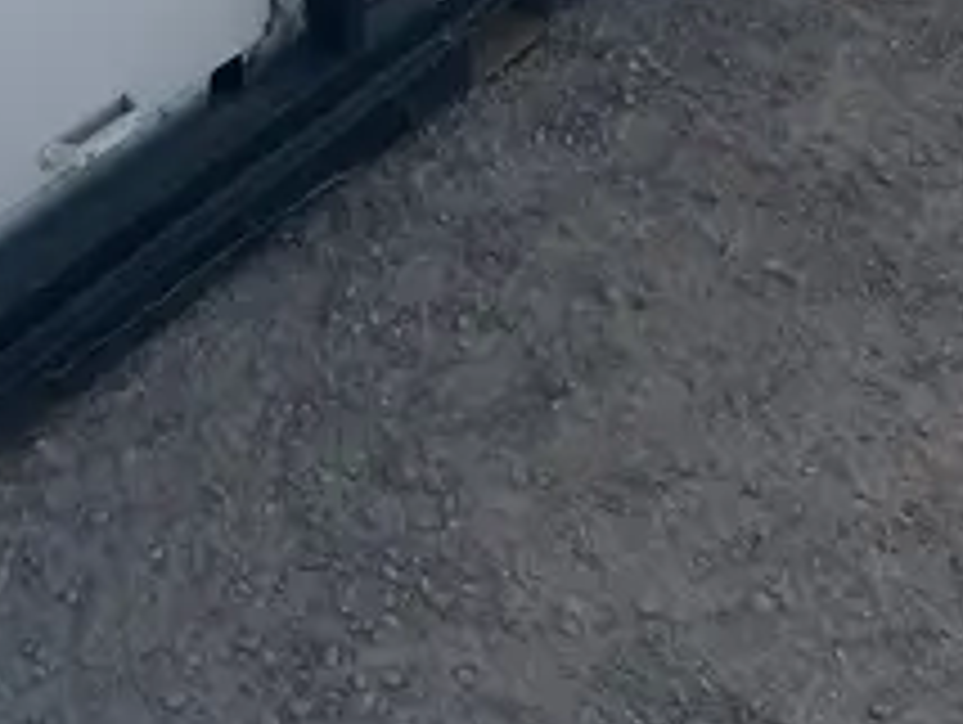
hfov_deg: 20.5
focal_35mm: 89
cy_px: -821
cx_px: -202
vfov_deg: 13.6
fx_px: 2479
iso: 50
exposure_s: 1/8403
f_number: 1.6
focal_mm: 5.1
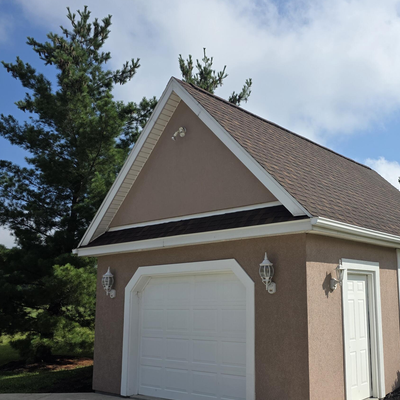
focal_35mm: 36
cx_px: 272
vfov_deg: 45.9
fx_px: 471
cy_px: 232
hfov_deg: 45.2
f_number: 1.7
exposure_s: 1/7626
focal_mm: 6.3
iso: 80
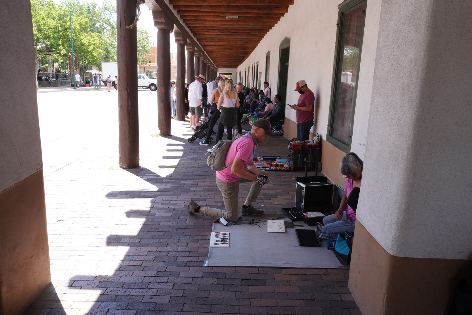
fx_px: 367
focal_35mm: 28
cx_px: 236
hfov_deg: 65.5
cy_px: 158
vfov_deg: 46.4
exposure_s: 1/100
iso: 2000
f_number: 22
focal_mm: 28
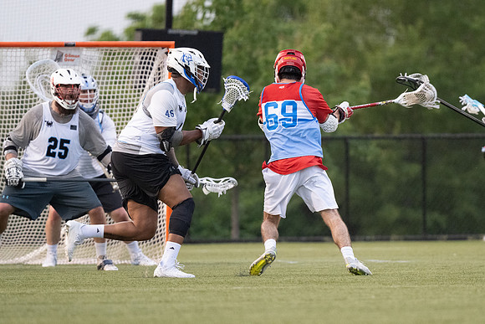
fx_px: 8698
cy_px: 169
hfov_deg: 3.2
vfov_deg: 2.1
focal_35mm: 645
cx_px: 305
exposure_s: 1/1000
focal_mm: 500
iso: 7200
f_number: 5.6
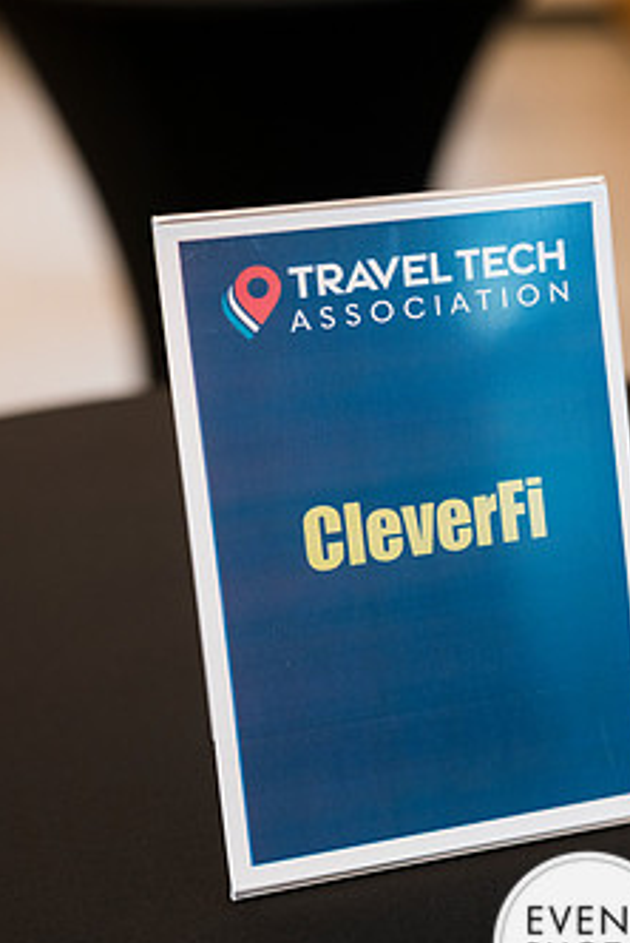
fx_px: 1703
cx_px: 349
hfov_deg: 21.0
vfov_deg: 30.9
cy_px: 491
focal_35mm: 65
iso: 1000
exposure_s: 1/200
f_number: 3.2
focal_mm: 48
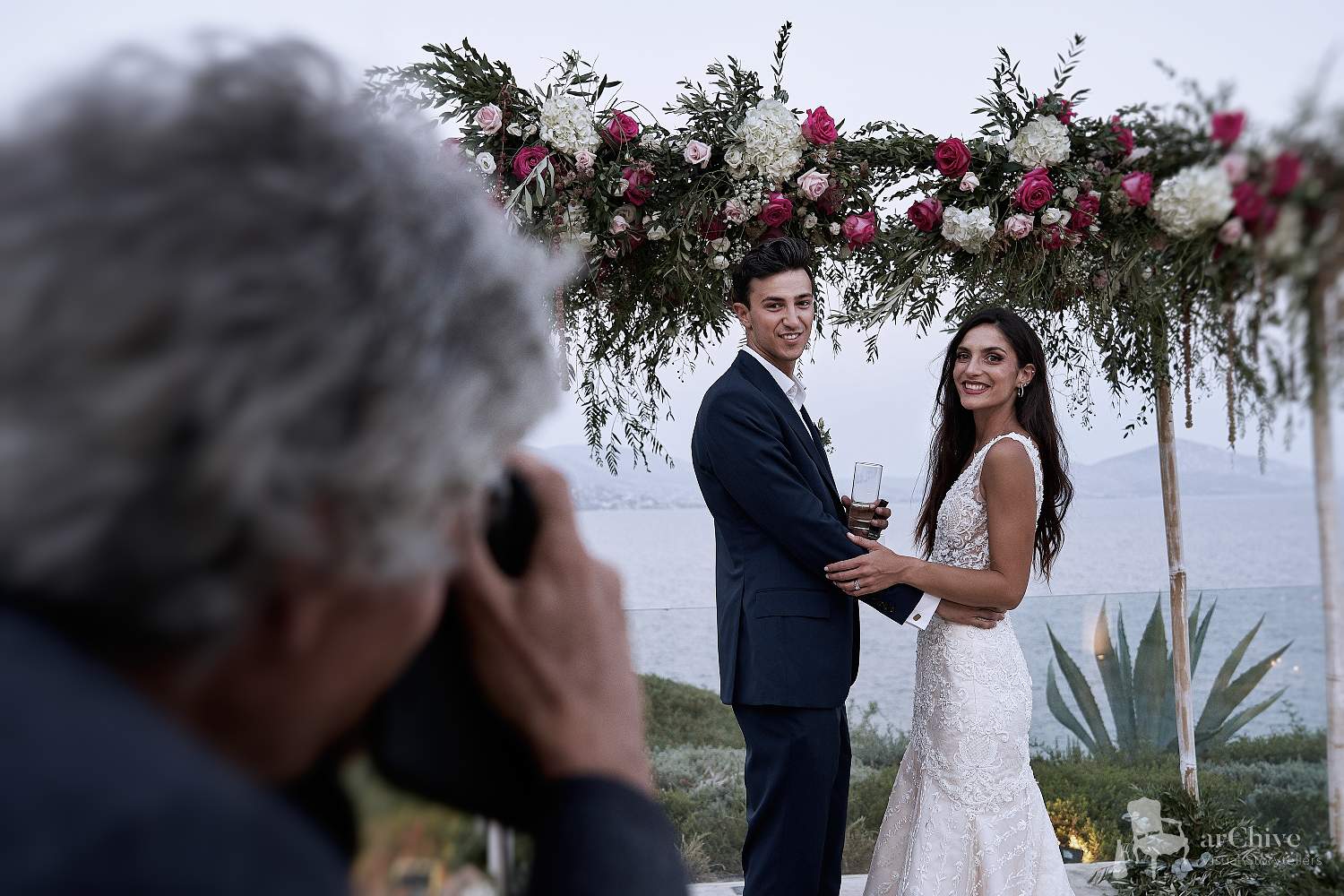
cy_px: 448
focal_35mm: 39
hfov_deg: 49.6
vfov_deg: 34.2
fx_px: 1456
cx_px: 672
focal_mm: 39
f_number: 4.5
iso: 640
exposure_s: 1/125
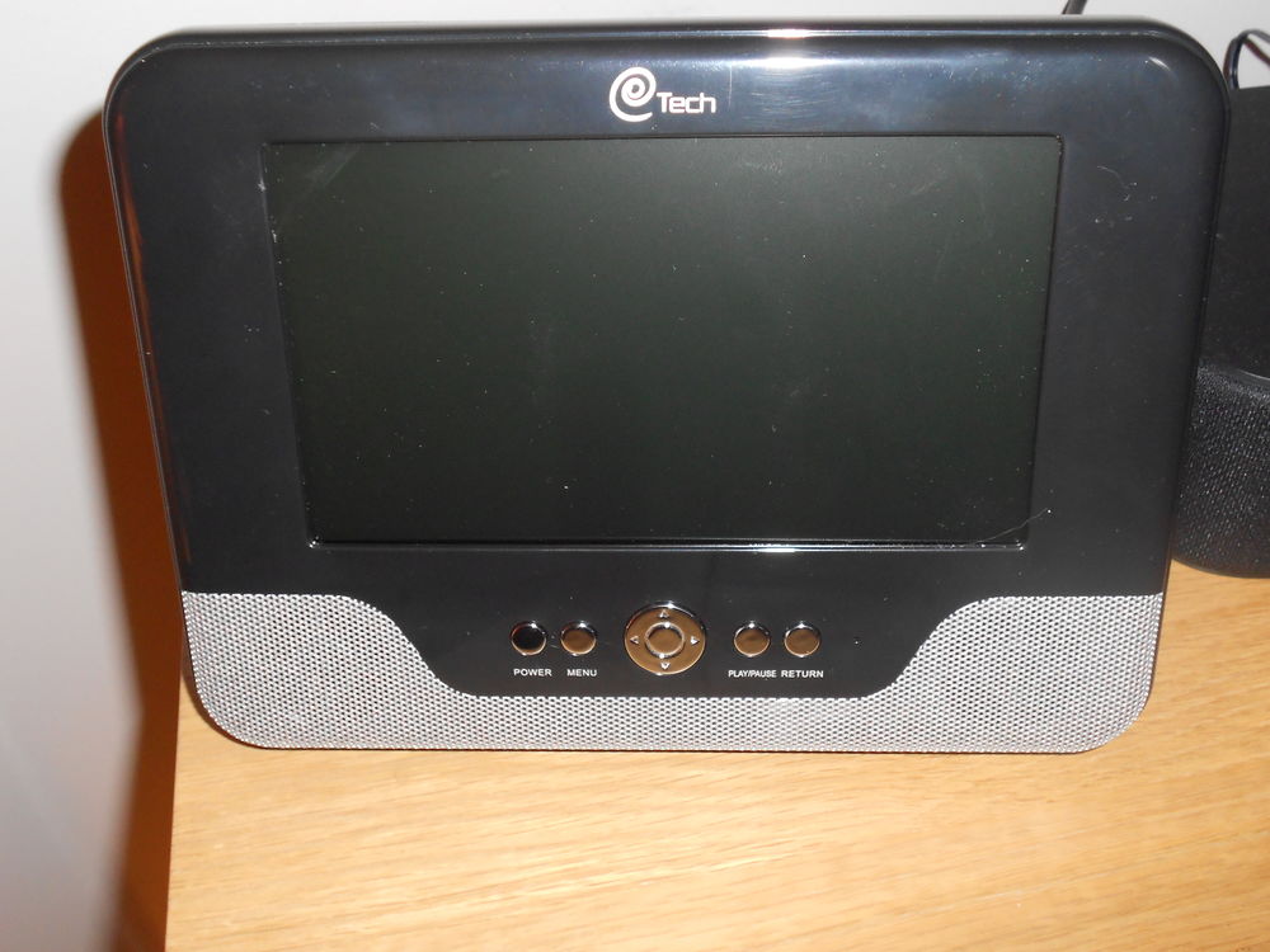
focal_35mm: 37
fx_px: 1357
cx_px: 635
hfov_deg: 50.1
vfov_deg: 38.7
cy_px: 476
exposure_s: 1/30
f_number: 3.9
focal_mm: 6.7
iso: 200
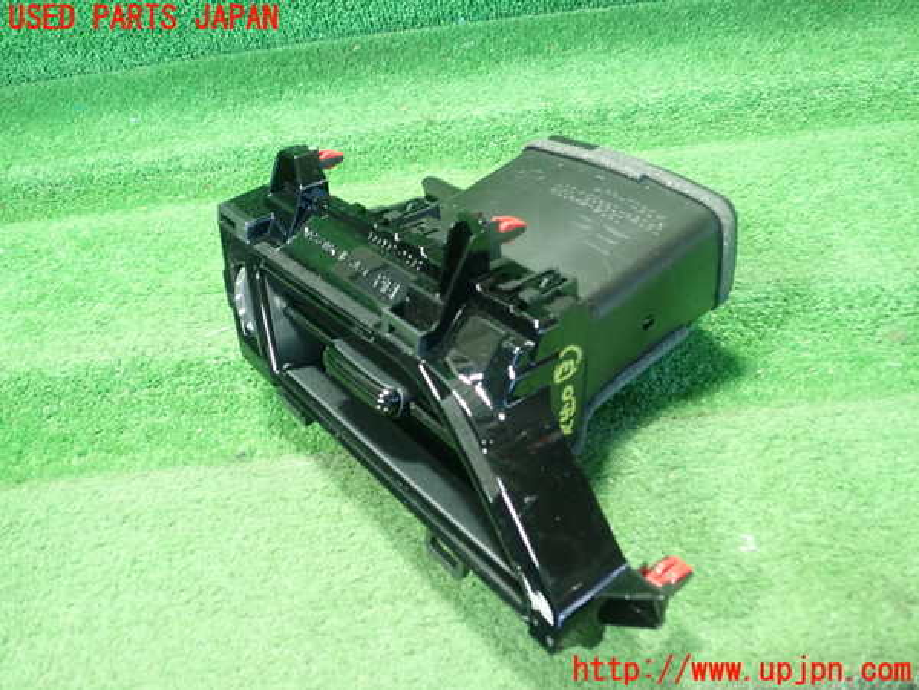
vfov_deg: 46.8
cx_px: 460
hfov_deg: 60.0
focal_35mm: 30
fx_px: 796
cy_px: 345
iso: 800
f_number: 2.3
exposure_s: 1/60
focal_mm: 5.5
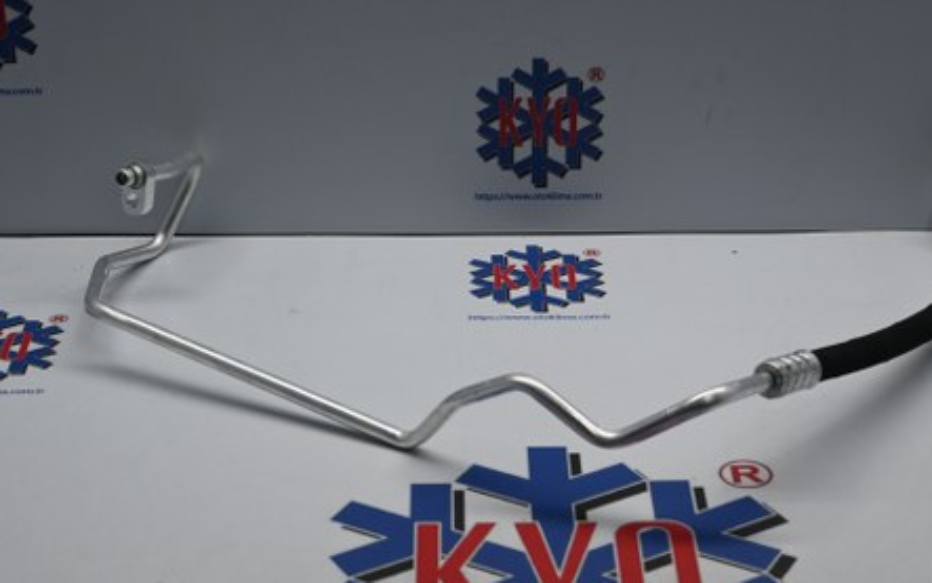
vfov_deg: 16.2
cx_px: 518
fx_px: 2050
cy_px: 265
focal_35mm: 81
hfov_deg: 25.6
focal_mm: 39
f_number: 5.6
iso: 200
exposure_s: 1/60
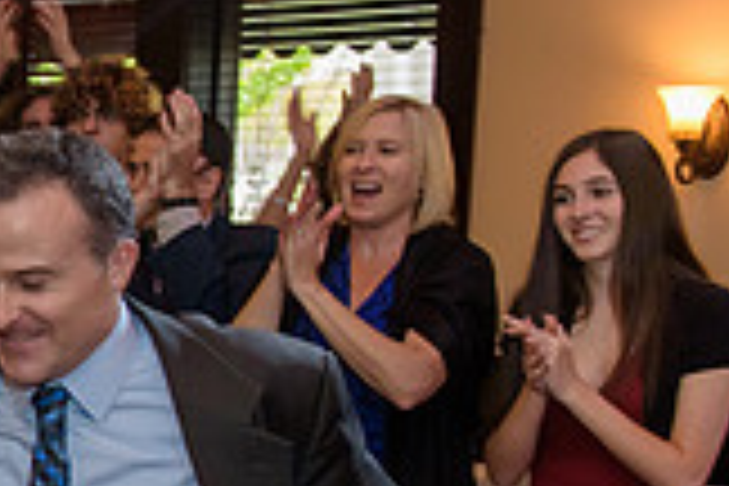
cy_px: 421
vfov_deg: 13.1
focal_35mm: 104
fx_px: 2106
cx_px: -436
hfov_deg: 17.3
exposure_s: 1/125
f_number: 3.2
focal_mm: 29
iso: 1600
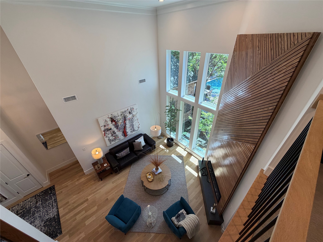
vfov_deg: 85.7
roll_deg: +2.6
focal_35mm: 14
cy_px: 121
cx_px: 162
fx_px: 131
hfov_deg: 102.1
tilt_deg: -32.6
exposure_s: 1/120
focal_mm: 2.22
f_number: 2.2
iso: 100
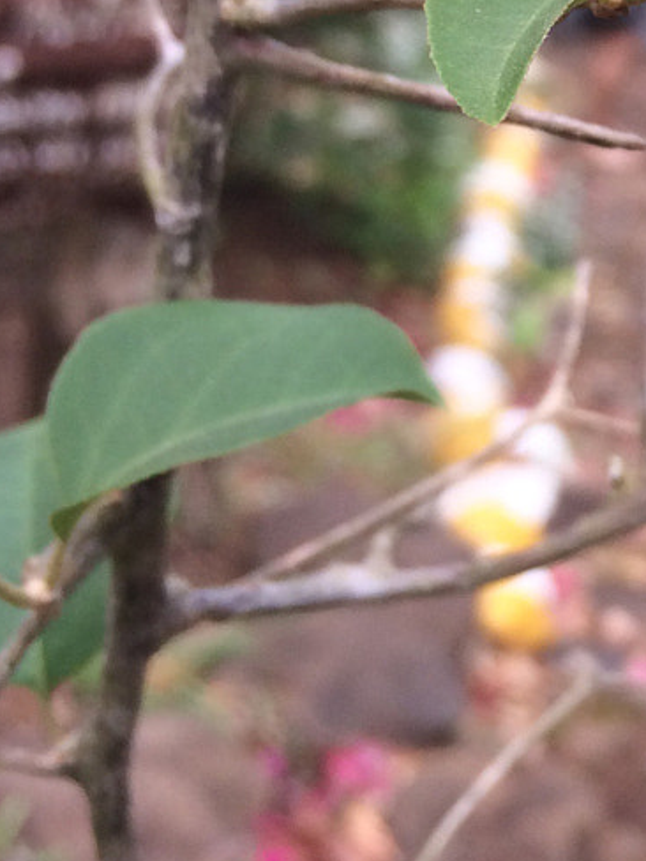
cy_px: -32
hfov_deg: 14.3
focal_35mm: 95
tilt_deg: -15.3
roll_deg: +0.3
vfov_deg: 19.9
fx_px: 2364
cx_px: 1022
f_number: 2.2
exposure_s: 1/348
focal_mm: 4.15
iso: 32
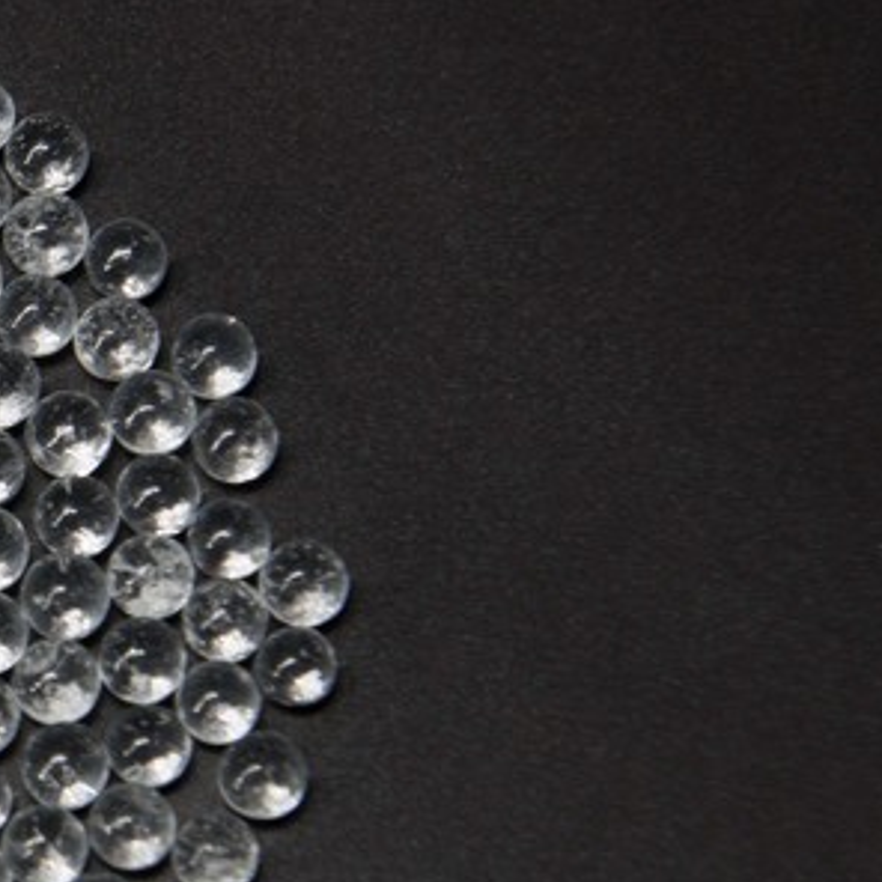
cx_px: -584
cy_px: 456
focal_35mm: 257
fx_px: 7408
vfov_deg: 6.8
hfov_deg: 6.7
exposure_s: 1/8
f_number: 10
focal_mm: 70
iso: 80
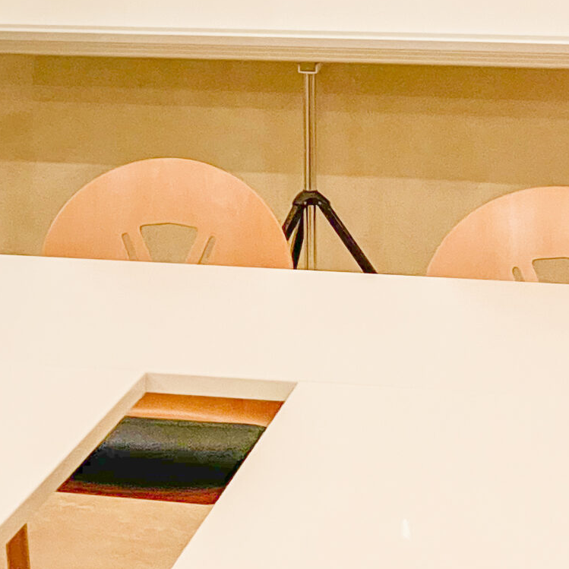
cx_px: -125
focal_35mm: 157
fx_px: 2920
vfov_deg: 10.9
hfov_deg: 10.9
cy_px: -133
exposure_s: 1/100
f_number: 2
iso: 200
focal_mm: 6
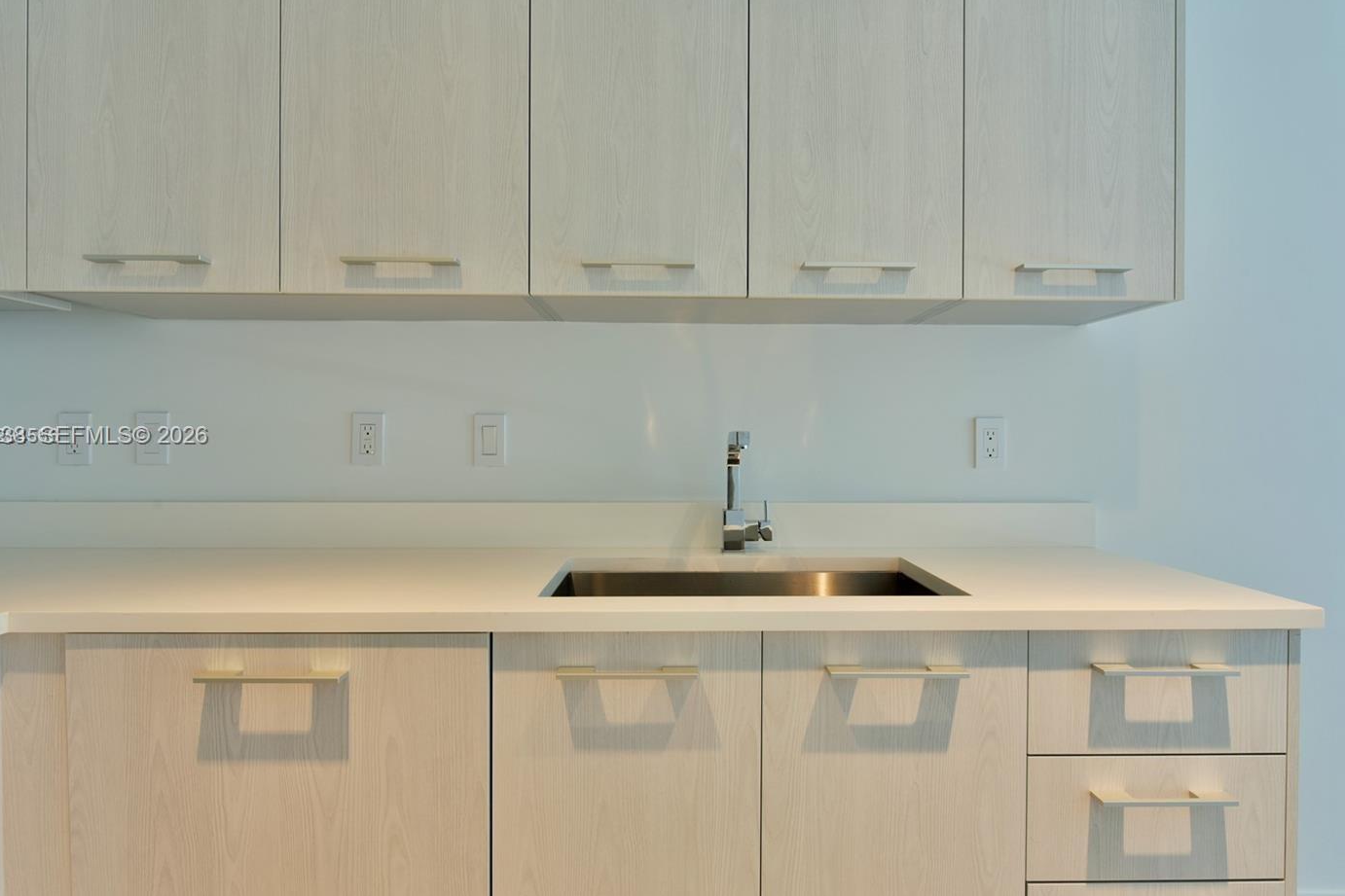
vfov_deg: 57.2
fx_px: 822
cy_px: 437
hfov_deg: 78.6
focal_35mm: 22
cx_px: 683
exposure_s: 1/2.5
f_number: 10
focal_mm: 19
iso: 200
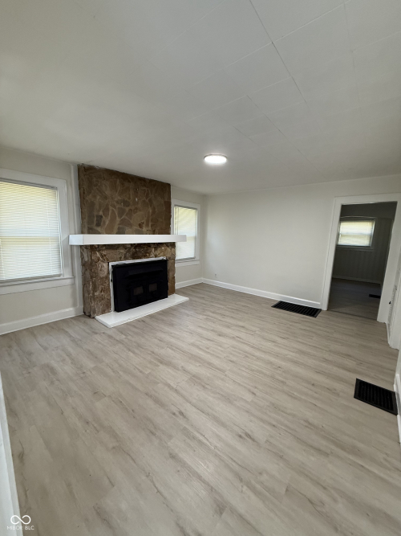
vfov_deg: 102.1
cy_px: 268
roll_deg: -3.1
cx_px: 200
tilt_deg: -8.0
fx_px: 216
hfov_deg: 85.7
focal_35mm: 14
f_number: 2.2
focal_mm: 2.22
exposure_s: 1/120
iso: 250
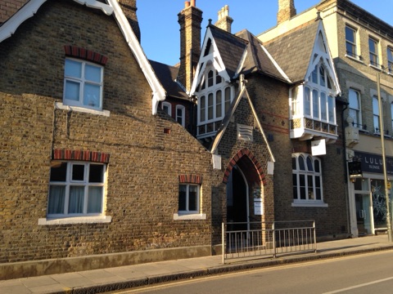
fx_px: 375
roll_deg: -1.8
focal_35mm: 33
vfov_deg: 42.9
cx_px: 196
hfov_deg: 55.4
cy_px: 147
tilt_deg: +8.7
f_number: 2.4
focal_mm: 4.12
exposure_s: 1/398
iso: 50
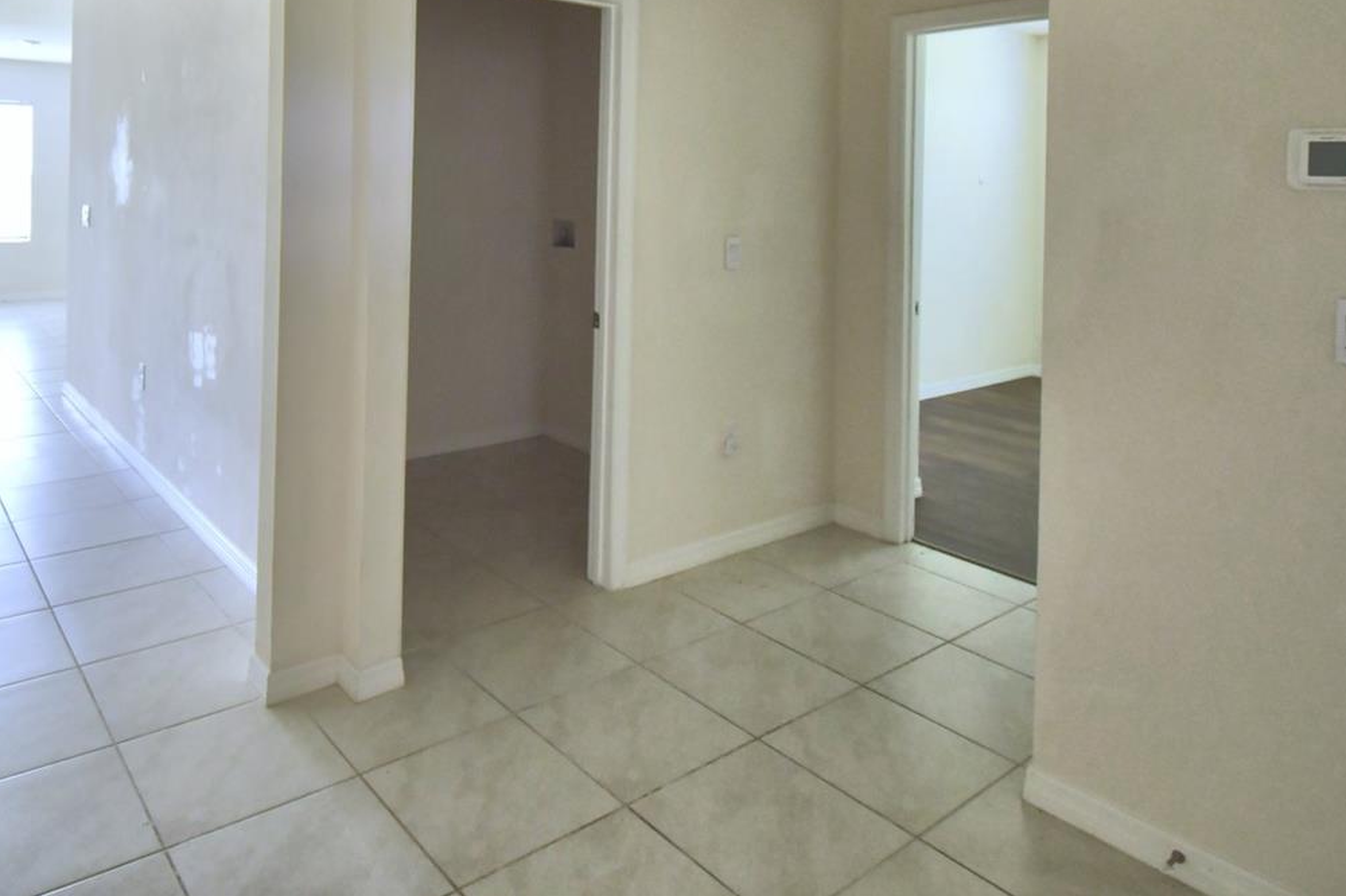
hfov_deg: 73.1
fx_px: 897
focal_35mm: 24
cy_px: 182
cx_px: 548
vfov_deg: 50.0
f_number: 4.5
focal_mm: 10
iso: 400
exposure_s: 1/60
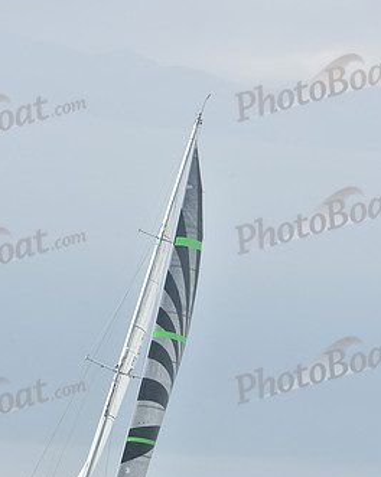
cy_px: 313
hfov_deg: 9.2
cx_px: 161
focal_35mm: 168
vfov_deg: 11.5
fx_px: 2372
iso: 320
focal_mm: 102
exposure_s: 1/800
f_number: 11
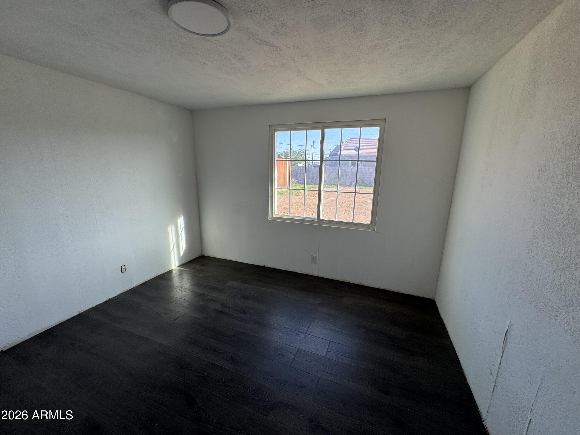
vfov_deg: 85.7
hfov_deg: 102.1
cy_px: 218
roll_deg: +0.1
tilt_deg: -12.8
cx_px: 290
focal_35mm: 14
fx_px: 235
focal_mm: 2.22
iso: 40
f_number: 2.2
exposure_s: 1/159
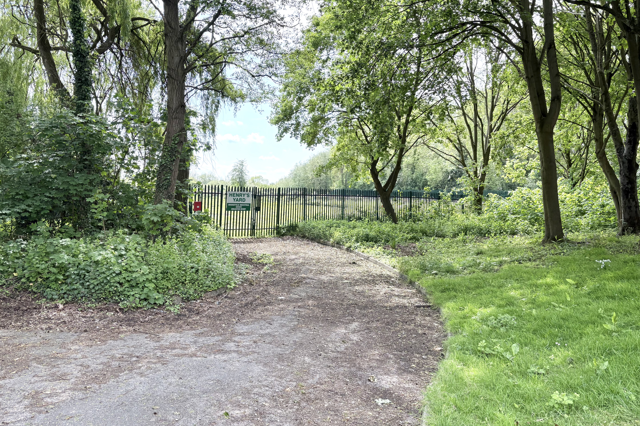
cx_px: 309
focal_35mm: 28
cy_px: 187
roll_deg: -2.5
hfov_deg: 65.5
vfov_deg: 46.3
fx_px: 498
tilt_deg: +2.2
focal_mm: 5.96
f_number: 1.6
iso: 64
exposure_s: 1/873
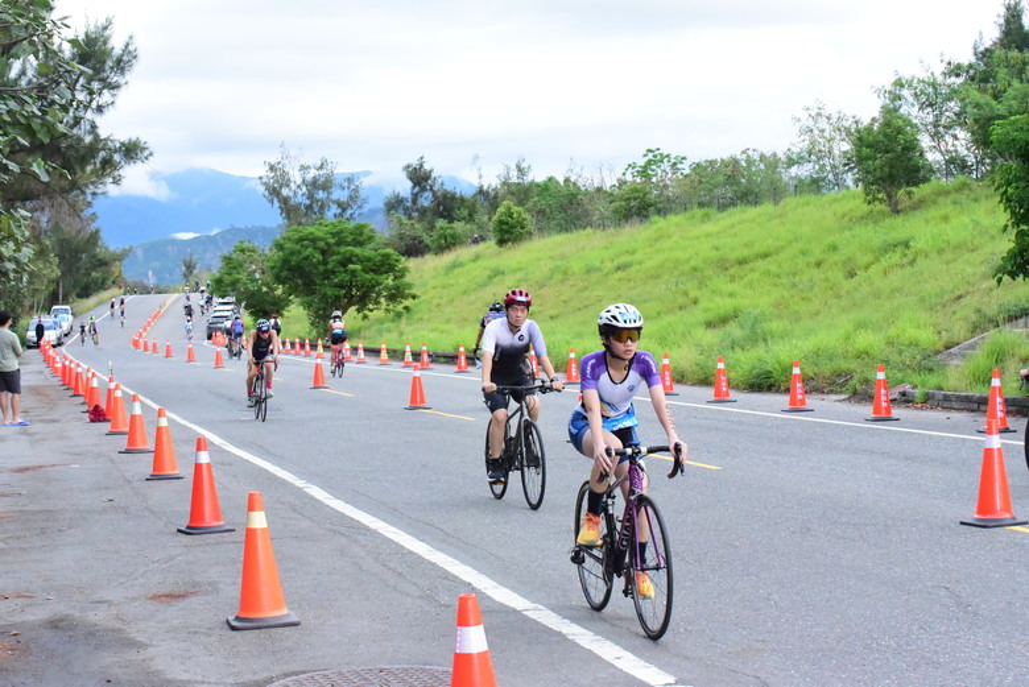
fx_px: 2002
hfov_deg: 28.8
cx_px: 514
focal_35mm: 70
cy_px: 344
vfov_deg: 19.5
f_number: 11
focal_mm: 70
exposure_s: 1/2000
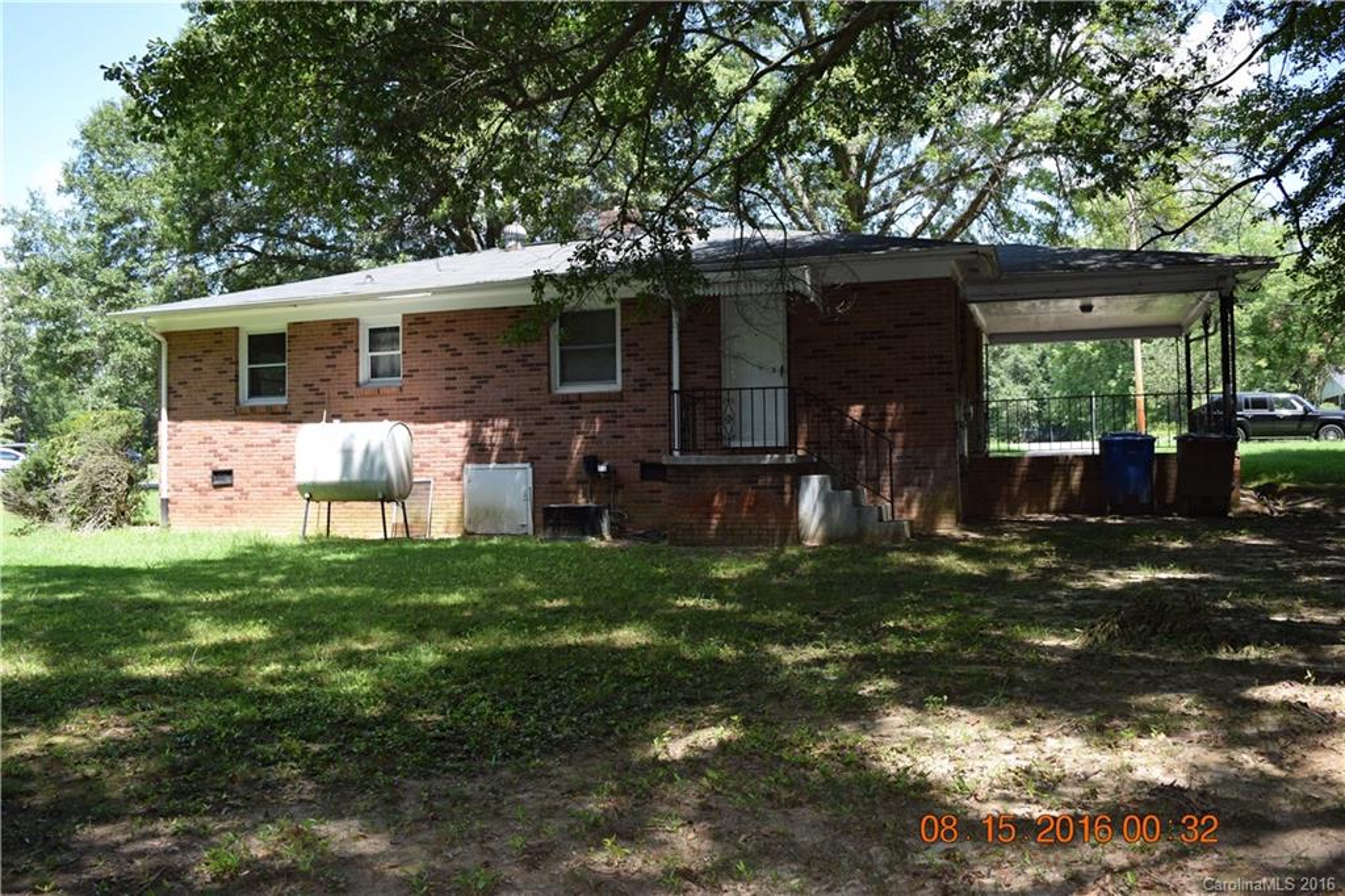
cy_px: 448
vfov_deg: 43.6
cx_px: 672
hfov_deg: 61.9
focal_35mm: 30
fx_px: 1120
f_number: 5.6
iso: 100
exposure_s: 1/125
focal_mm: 20
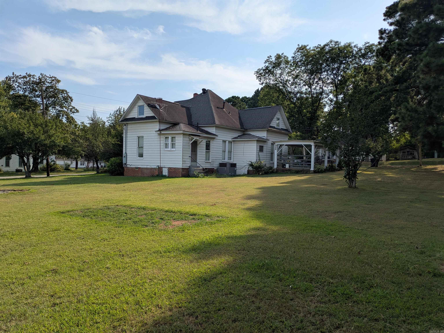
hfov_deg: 69.4
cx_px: 222
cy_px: 166
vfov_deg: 54.9
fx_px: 321
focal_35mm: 25
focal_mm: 5.43
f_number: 1.89
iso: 51
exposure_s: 1/2959
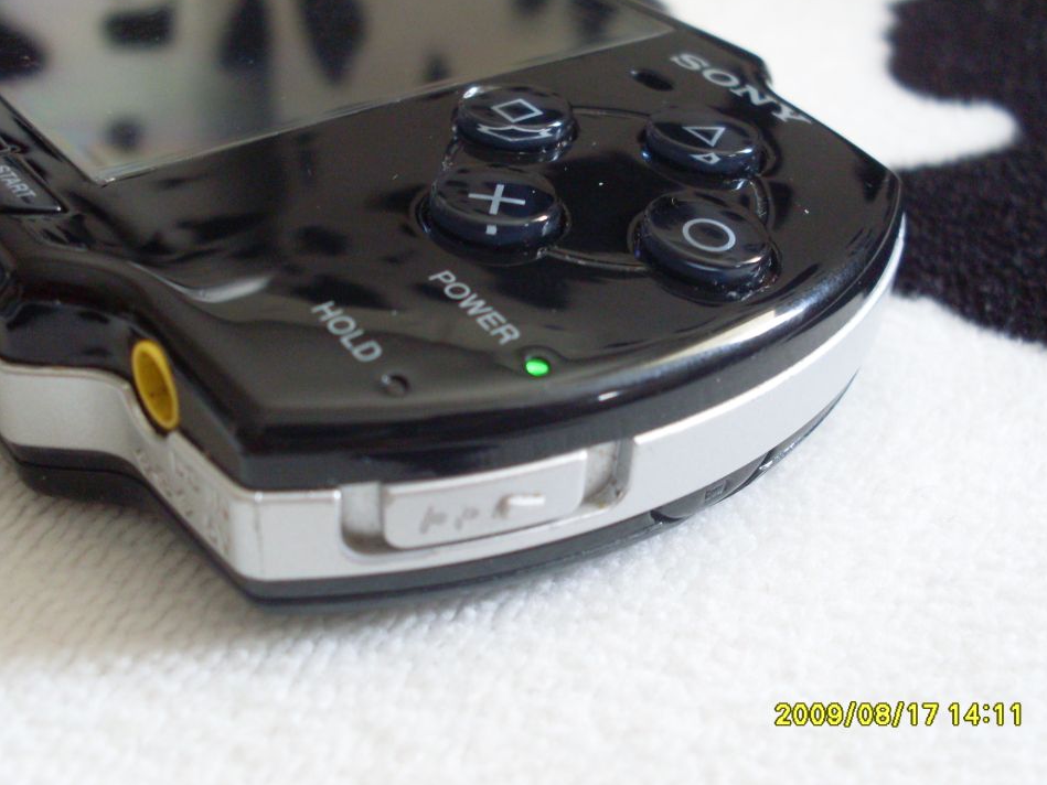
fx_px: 1240
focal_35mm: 41
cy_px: 374
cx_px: 528
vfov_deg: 35.1
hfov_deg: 45.8
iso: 200
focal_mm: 6.3
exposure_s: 1/45
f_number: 2.8
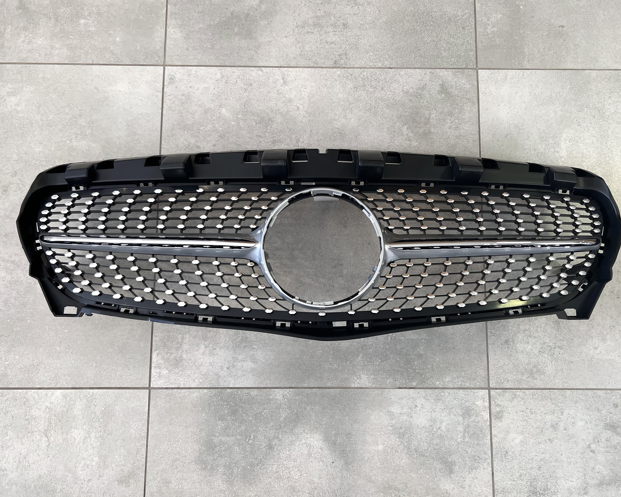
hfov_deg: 62.2
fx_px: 515
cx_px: 323
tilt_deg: -81.8
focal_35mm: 28
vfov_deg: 51.5
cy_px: 248
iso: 125
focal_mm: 5.7
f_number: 1.5
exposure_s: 1/100
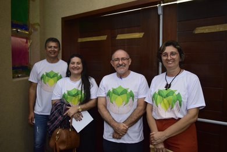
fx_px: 189
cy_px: 76
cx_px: 114
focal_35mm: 30
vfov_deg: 43.6
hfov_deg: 61.9
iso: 2500
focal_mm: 20
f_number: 3.8
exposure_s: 1/160
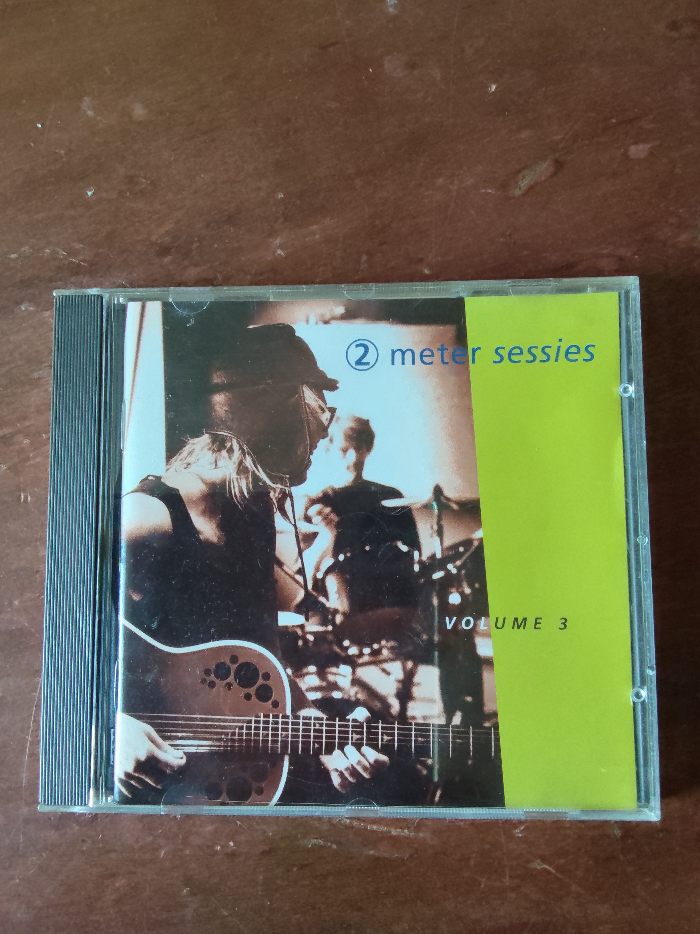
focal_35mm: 26
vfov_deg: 67.3
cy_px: 467
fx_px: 701
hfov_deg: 53.1
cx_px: 350
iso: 500
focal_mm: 2.78
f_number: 2
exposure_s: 1/33.3
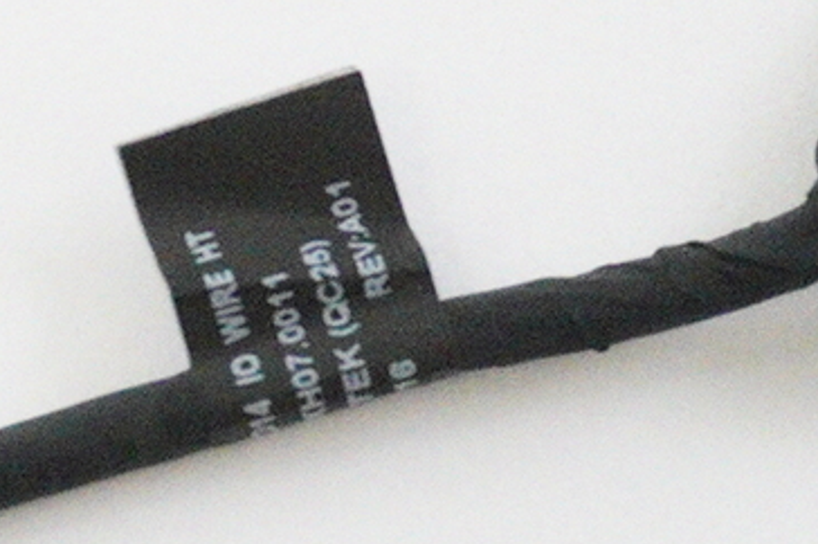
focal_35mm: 319
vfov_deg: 4.2
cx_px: -88
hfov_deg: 6.4
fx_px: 7252
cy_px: -578
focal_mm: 31
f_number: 5.6
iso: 6400
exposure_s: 1/320
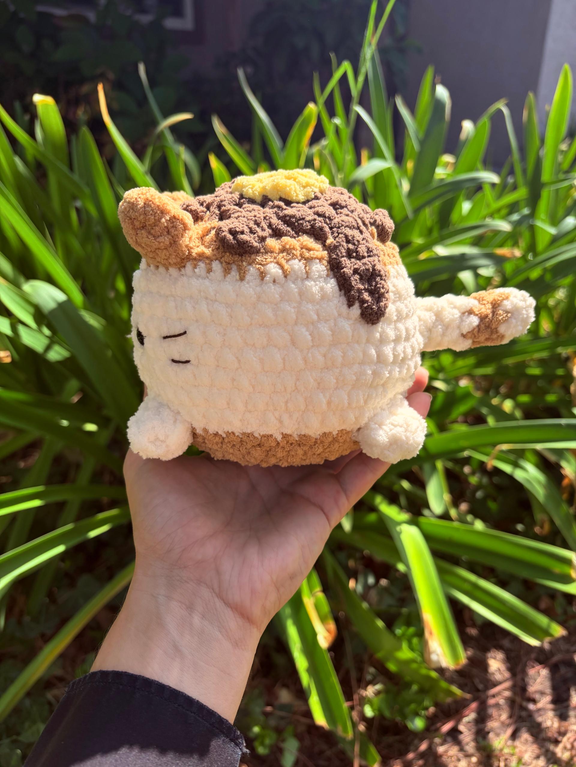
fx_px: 577
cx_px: 288
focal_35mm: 26
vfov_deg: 67.3
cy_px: 384
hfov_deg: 53.1
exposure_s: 1/1799
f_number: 1.6
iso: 64
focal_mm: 5.96
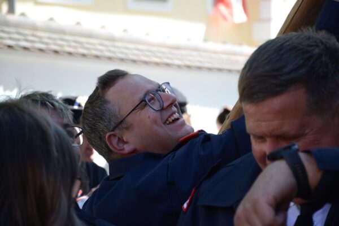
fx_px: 1483
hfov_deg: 13.0
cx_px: 170
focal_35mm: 158
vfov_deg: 8.7
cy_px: 113
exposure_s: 1/640
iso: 800
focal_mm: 105
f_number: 6.3
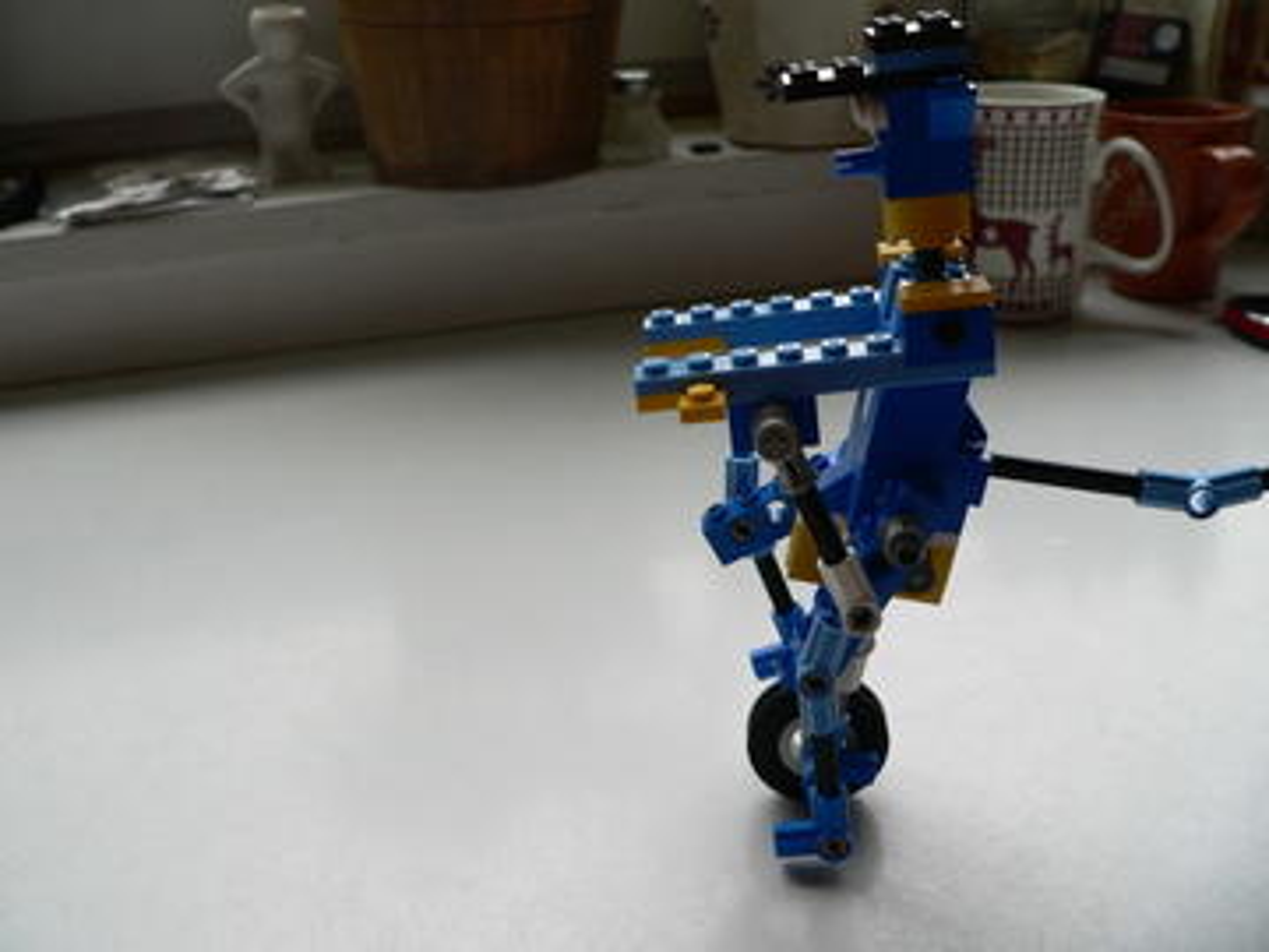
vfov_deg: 39.7
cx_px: 634
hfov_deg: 51.4
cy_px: 476
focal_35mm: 36
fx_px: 1320
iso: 80
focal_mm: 6
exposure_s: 1/125
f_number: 3.3
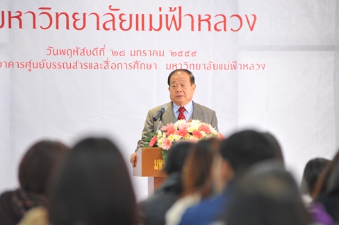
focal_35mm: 246
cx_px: 174
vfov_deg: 5.6
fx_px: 2313
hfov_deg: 8.4
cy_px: 124
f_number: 4
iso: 1600
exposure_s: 1/60
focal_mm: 200
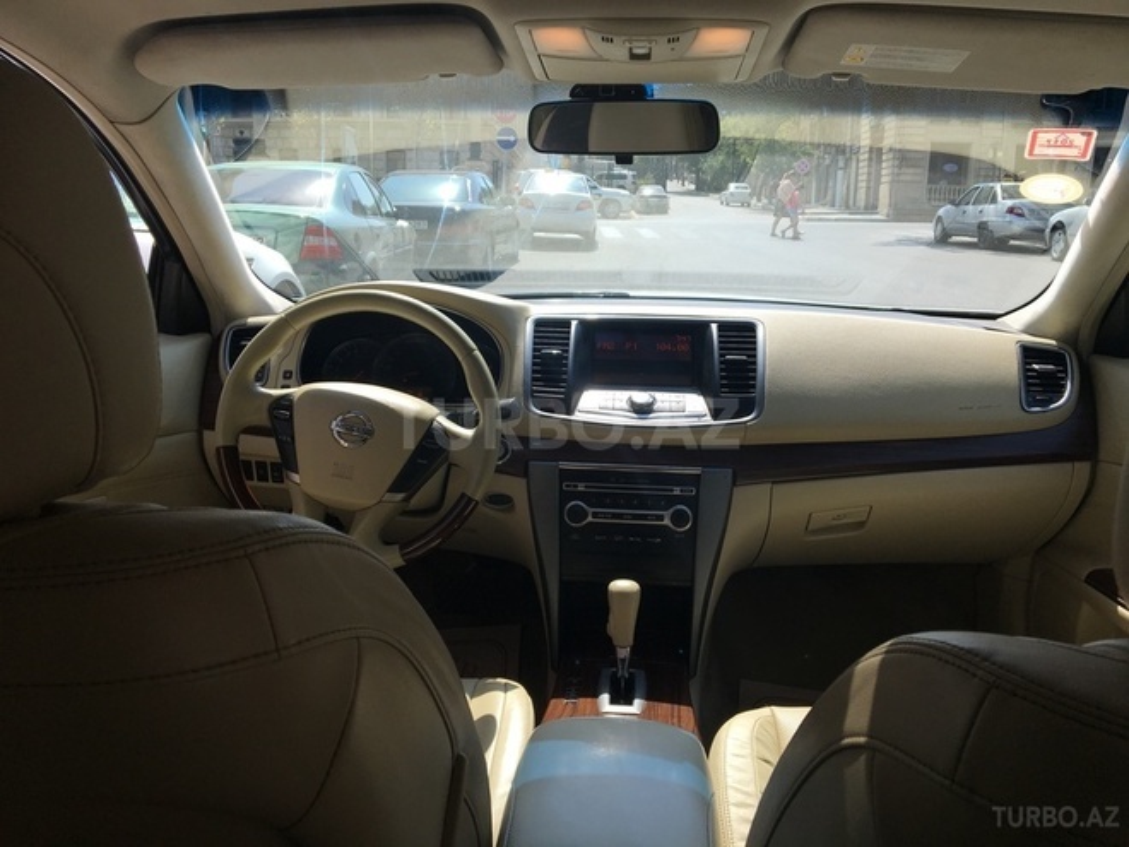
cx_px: 564
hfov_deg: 61.7
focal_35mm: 29
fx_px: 946
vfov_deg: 48.2
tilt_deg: -11.9
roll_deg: -1.5
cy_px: 424
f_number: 2.2
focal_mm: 4.15
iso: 25
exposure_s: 1/746
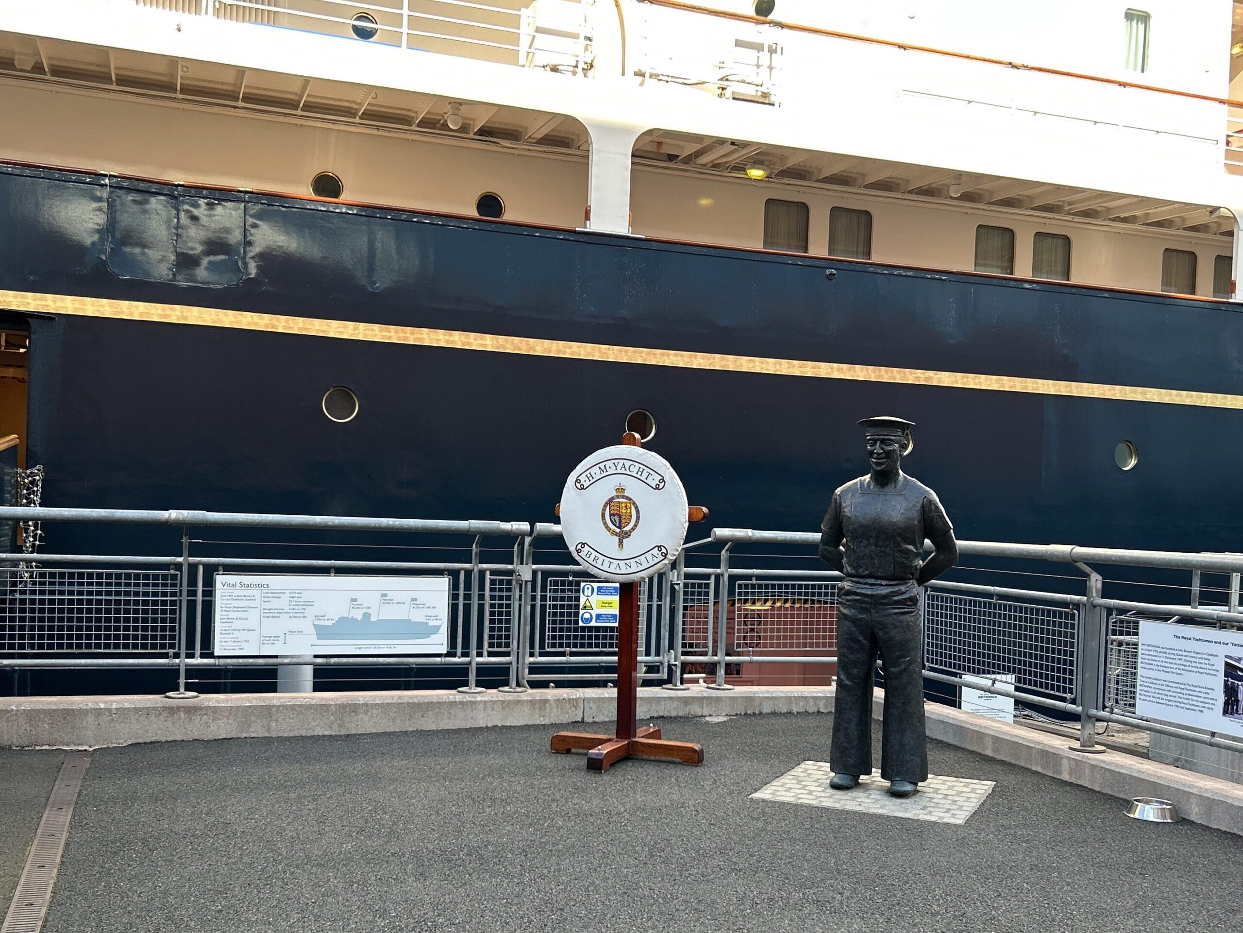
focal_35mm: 26
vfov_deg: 53.1
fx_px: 934
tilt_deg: -0.7
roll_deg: -1.9
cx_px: 622
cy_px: 466
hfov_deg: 67.3
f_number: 1.5
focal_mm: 5.7
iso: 50
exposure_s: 1/448
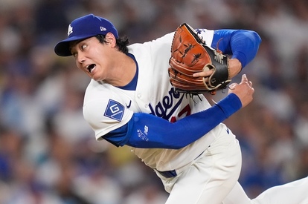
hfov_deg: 5.2
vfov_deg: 3.4
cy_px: 102
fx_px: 3418
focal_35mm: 400
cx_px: 154
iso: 3200
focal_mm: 400
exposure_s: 1/2500
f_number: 2.8
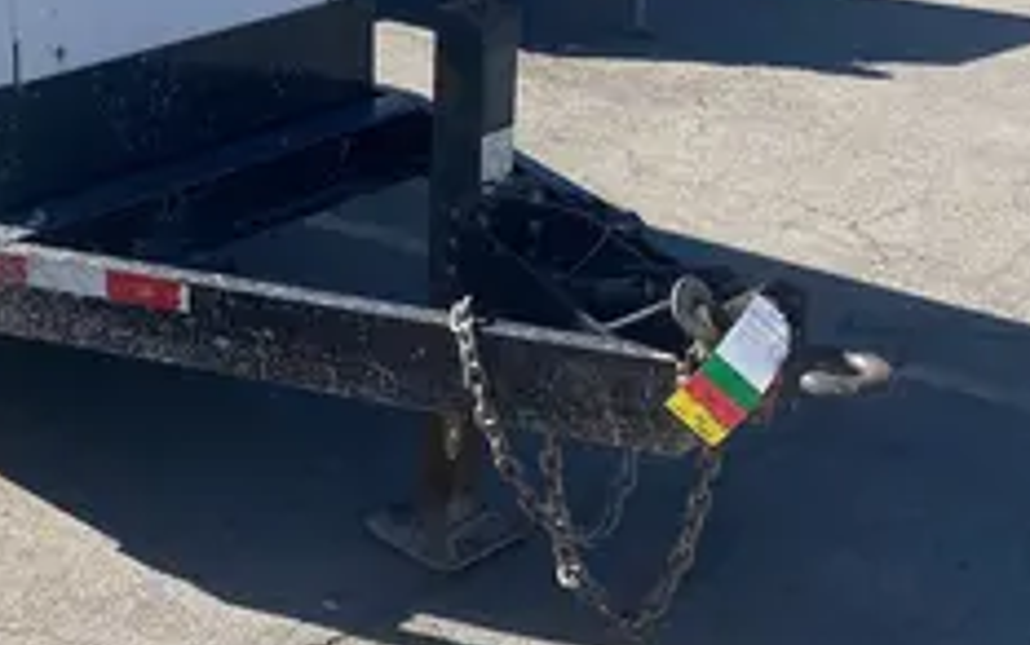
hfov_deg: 29.3
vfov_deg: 19.2
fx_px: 1826
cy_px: -68
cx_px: -18
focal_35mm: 65
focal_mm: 4.25
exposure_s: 1/3125
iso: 32
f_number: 1.8
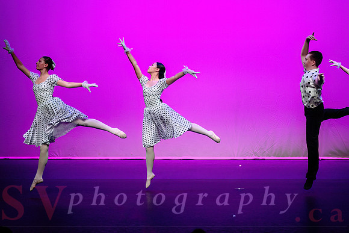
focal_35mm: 138
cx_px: 177
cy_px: 116
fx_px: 1340
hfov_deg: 14.8
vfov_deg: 9.9
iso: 1600
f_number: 2.8
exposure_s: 1/800
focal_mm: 135
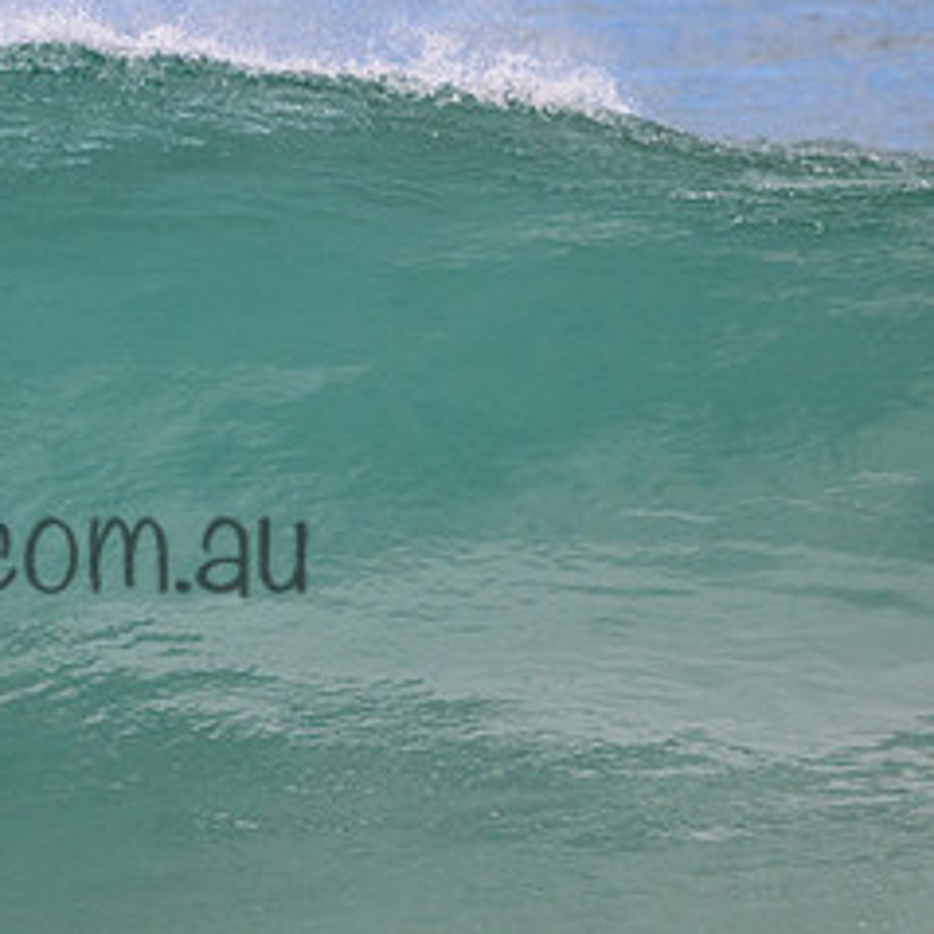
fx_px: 50399
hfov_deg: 1.1
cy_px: 502
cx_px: -106
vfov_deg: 1.1
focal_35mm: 1651
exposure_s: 1/2000
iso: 1250
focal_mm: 800
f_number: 11
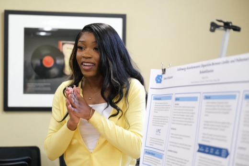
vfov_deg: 18.2
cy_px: 83
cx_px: 124
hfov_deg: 27.0
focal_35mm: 75
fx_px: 519
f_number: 2.8
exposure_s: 1/350
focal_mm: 50
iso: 6400
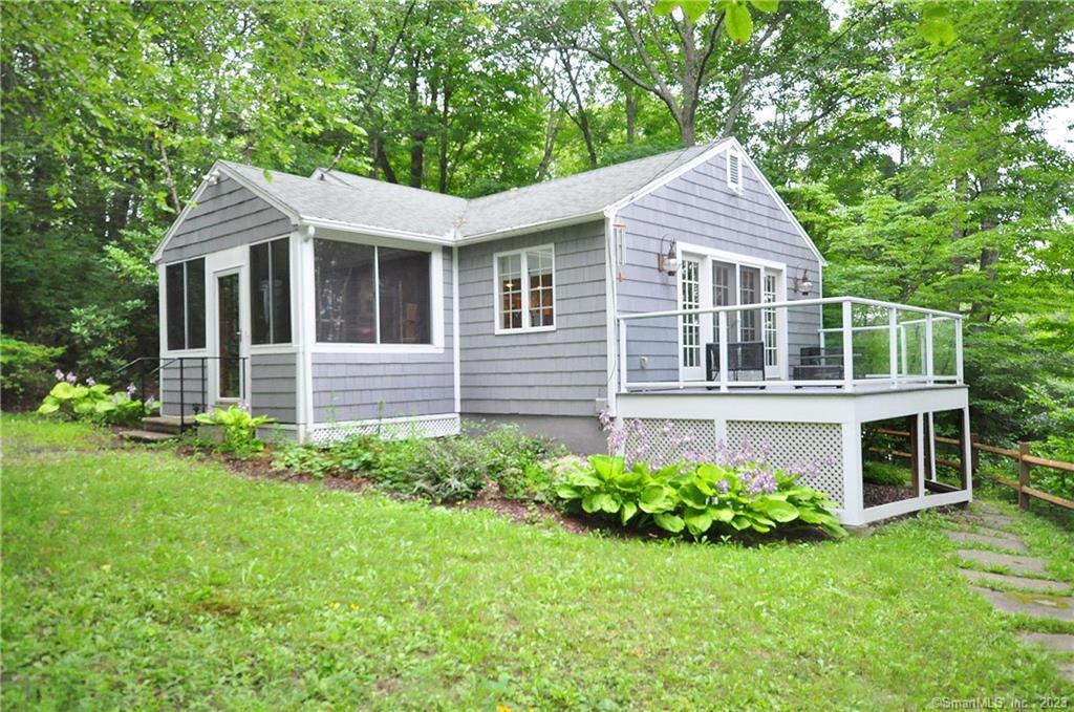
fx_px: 804
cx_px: 537
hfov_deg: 67.5
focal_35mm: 27
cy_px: 356
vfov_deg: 47.8
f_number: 8
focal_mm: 18
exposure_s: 1/400
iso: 2500
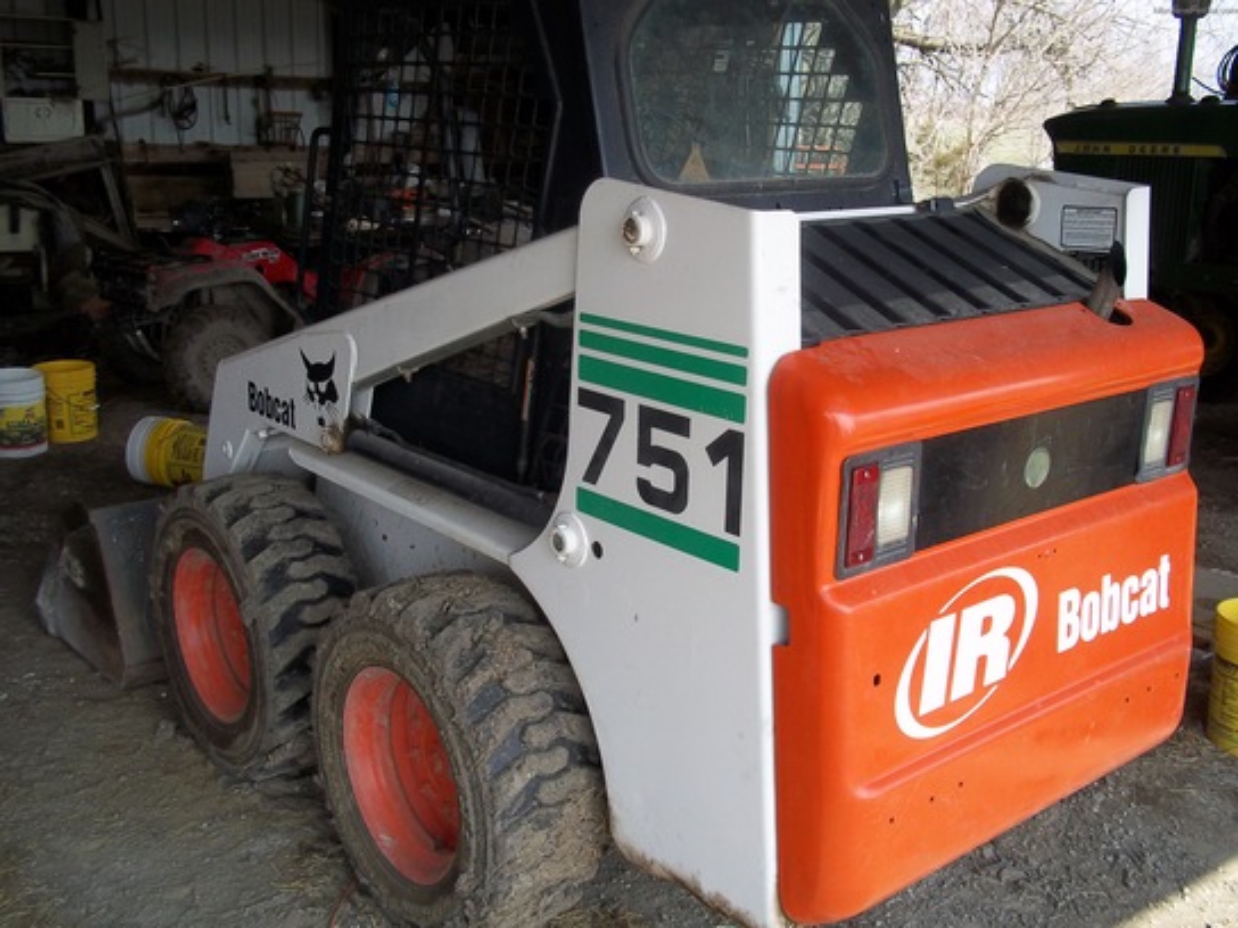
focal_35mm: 36
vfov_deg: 39.7
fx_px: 1287
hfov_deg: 51.4
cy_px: 464
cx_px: 619
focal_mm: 6.5
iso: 80
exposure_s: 1/250
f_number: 3.1
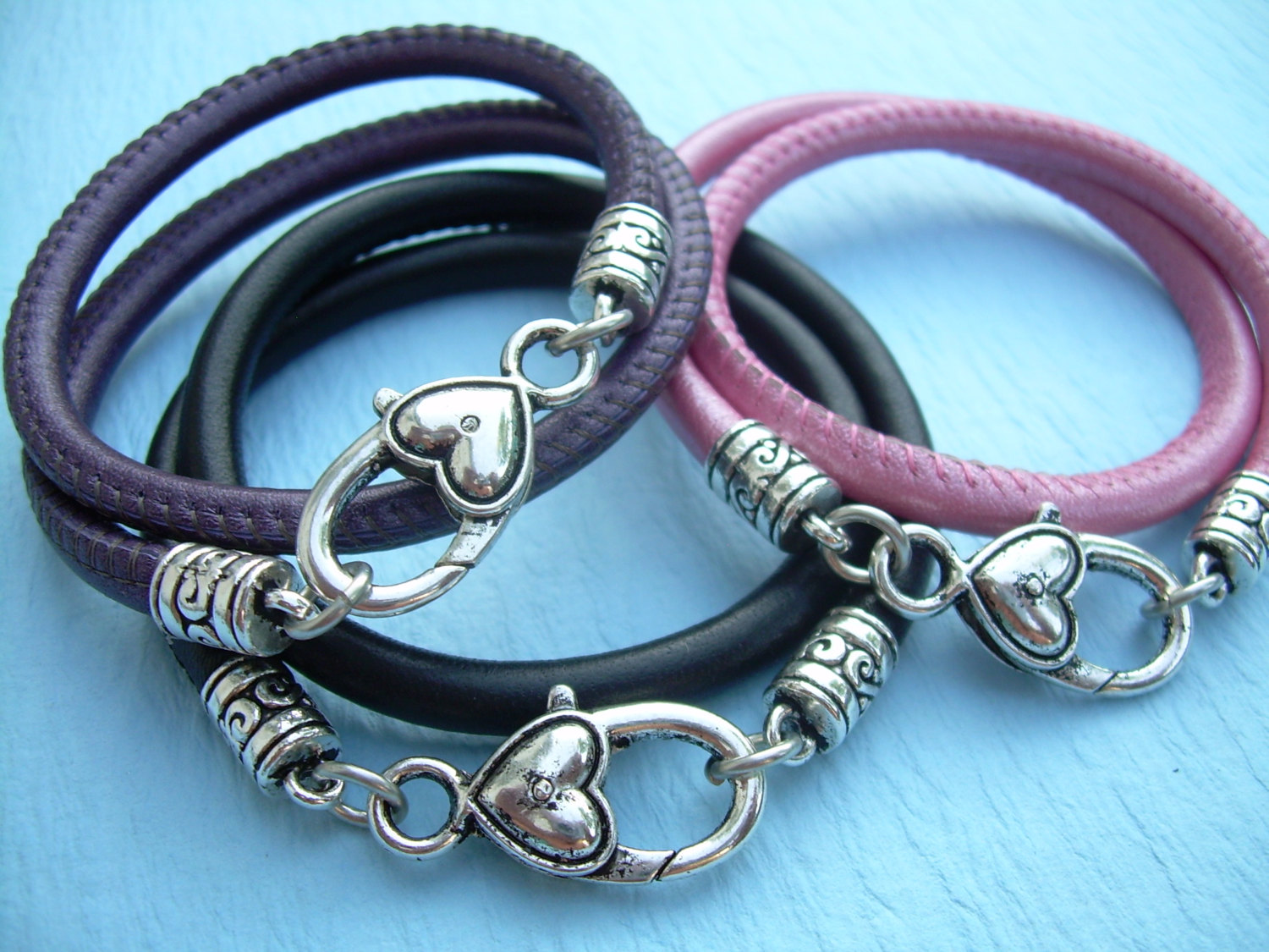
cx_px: 634
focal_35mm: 38
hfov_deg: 49.0
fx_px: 1393
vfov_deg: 37.7
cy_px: 476
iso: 50
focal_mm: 6.3
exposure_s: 1/77.8
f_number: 2.8
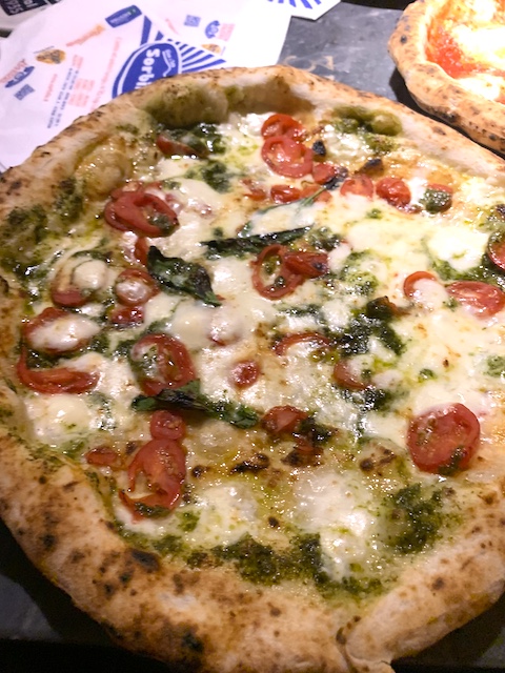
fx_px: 506
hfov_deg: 53.1
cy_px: 336
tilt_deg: -52.6
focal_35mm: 26
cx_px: 252
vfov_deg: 67.3
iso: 250
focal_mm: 4.25
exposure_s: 1/33
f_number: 1.8
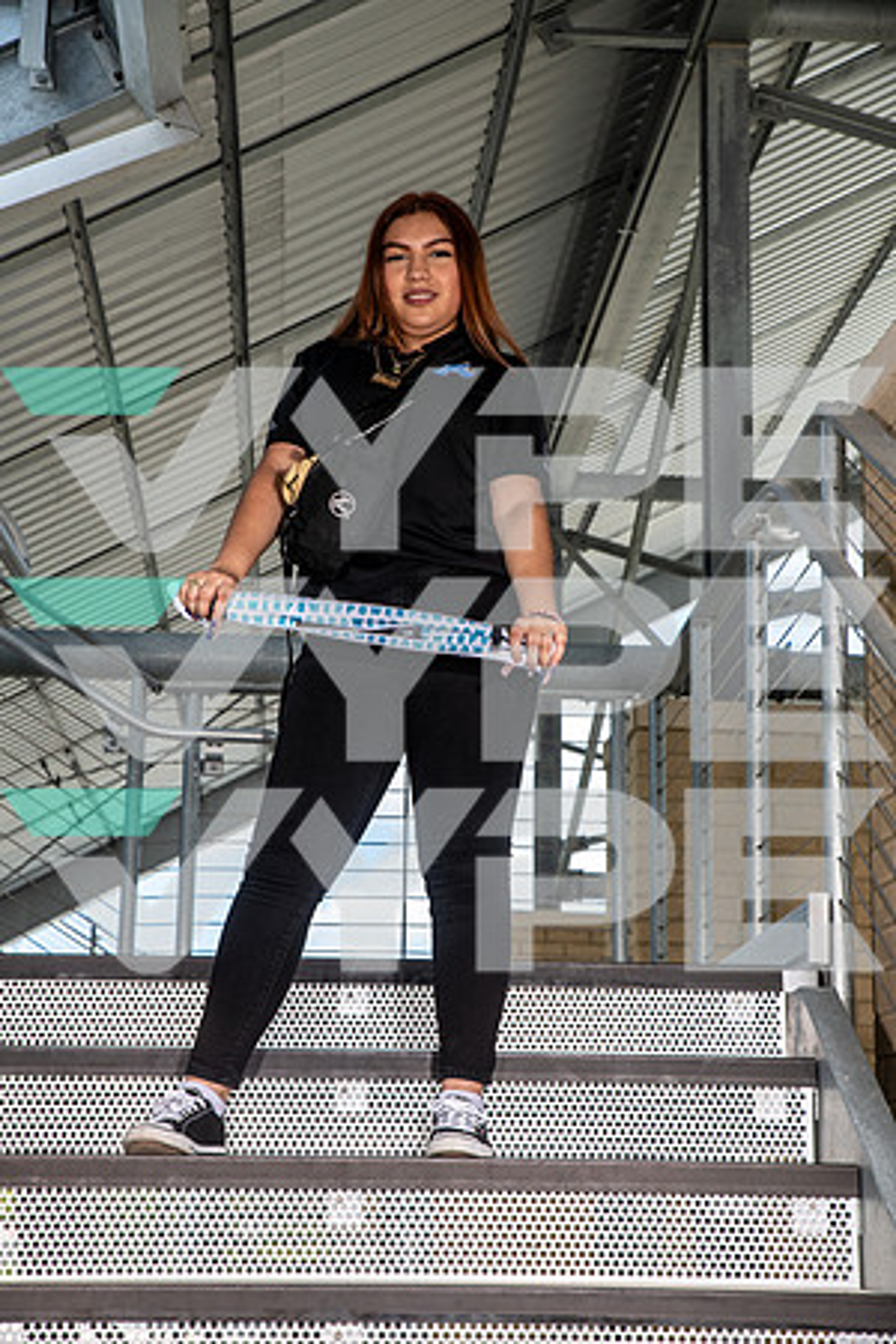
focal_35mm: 60
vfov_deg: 33.4
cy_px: 672
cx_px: 448
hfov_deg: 22.6
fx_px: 2240
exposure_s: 1/320
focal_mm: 60
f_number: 7.1
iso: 200
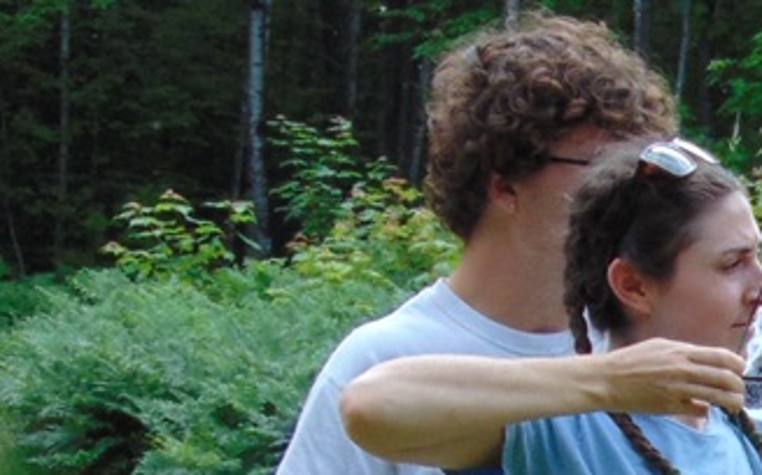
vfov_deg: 5.1
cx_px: 1088
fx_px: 5231
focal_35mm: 252
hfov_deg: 8.2
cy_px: 908
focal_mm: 10.8
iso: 80
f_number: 3.6
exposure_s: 1/320
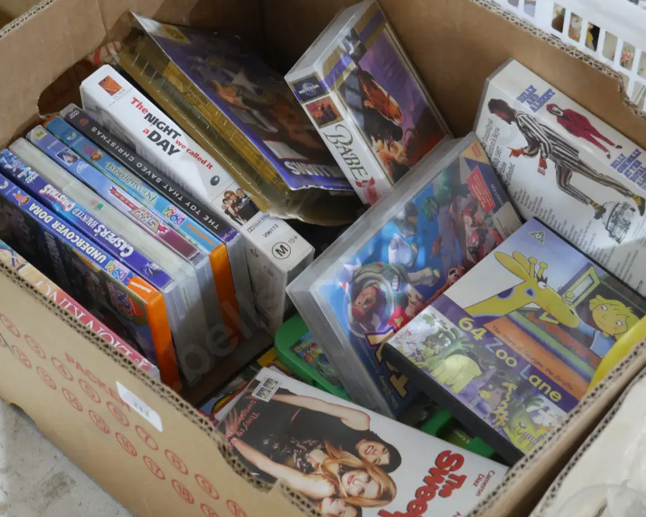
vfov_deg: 22.2
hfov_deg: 27.5
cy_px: 258
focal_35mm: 69
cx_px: 329
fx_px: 1319
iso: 3200
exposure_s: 1/13
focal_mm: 33
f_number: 5.4
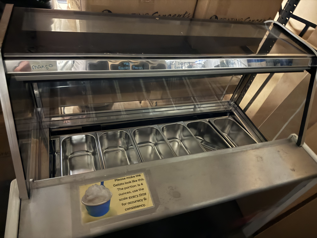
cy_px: 119
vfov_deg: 56.8
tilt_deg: -43.5
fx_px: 220
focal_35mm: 24
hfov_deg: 71.6
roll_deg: -13.8
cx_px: 158
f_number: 1.78
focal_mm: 6.76
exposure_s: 1/9
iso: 2000
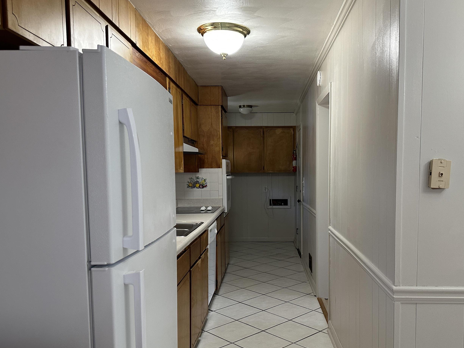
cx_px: 266
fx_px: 402
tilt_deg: -4.0
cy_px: 208
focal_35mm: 30
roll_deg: +0.8
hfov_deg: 59.7
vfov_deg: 46.5
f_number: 1.78
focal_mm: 6.86
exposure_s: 1/120
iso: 200
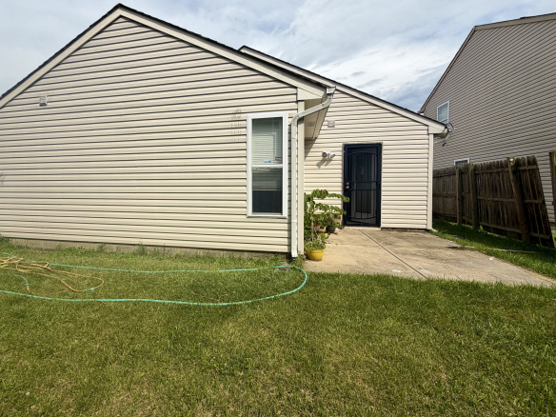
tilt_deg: -1.8
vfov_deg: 78.0
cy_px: 195
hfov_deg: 94.0
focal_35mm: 16
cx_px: 244
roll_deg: +0.5
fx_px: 257
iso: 20
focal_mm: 2.22
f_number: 2.2
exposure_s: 1/1189
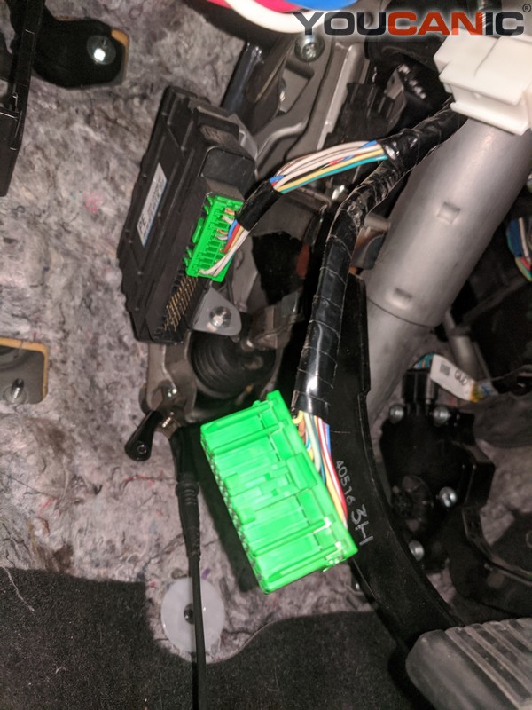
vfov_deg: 67.3
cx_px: 266
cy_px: 355
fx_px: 533
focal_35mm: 26
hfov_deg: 53.1
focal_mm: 4.67
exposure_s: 1/60
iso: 487
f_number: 2
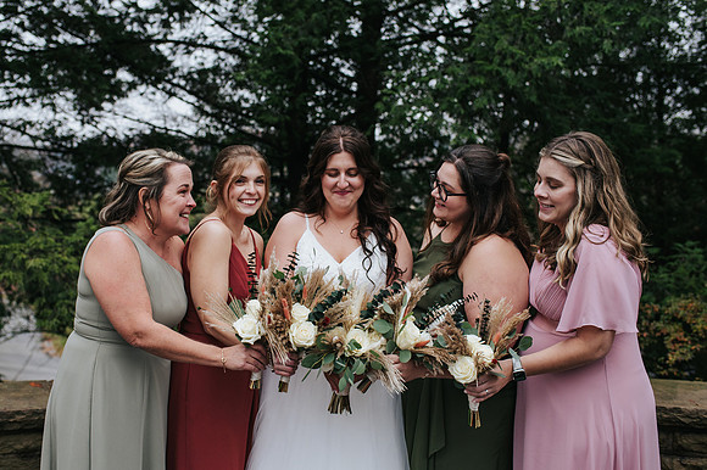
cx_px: 296
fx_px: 802
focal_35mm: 41
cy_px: 235
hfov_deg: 47.4
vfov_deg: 32.7
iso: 800
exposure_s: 1/400
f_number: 3.2
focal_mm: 35
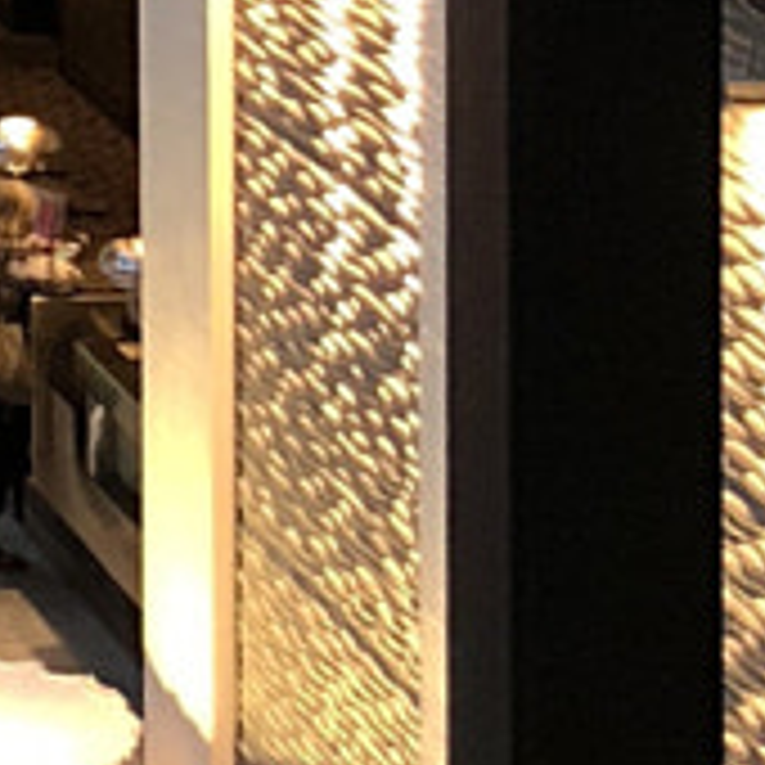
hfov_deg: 6.9
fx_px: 5826
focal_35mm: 233
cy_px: -1107
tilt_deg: -1.5
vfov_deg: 7.1
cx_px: -1426
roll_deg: +0.3
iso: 64
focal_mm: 4
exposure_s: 1/17
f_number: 1.8
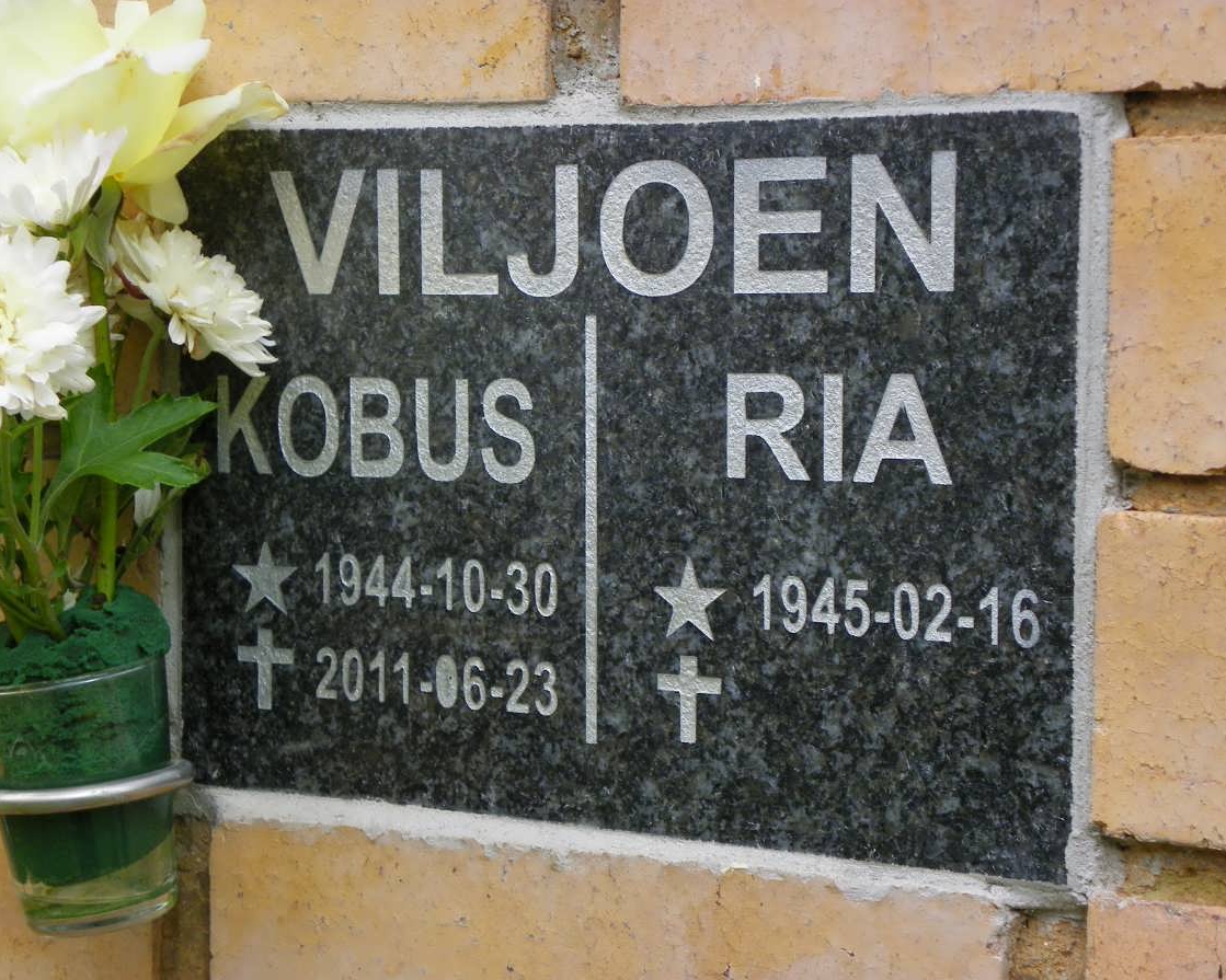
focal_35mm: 89
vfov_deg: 17.3
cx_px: 603
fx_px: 3229
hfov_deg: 21.5
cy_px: 492
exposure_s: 1/60
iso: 80
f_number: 4
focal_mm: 15.1
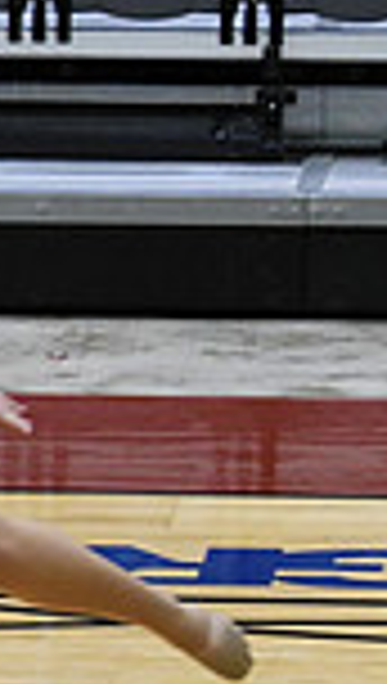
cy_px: 542
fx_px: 11388
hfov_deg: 1.9
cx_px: -855
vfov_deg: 3.4
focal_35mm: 627
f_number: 4
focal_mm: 105
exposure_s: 1/500
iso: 5000
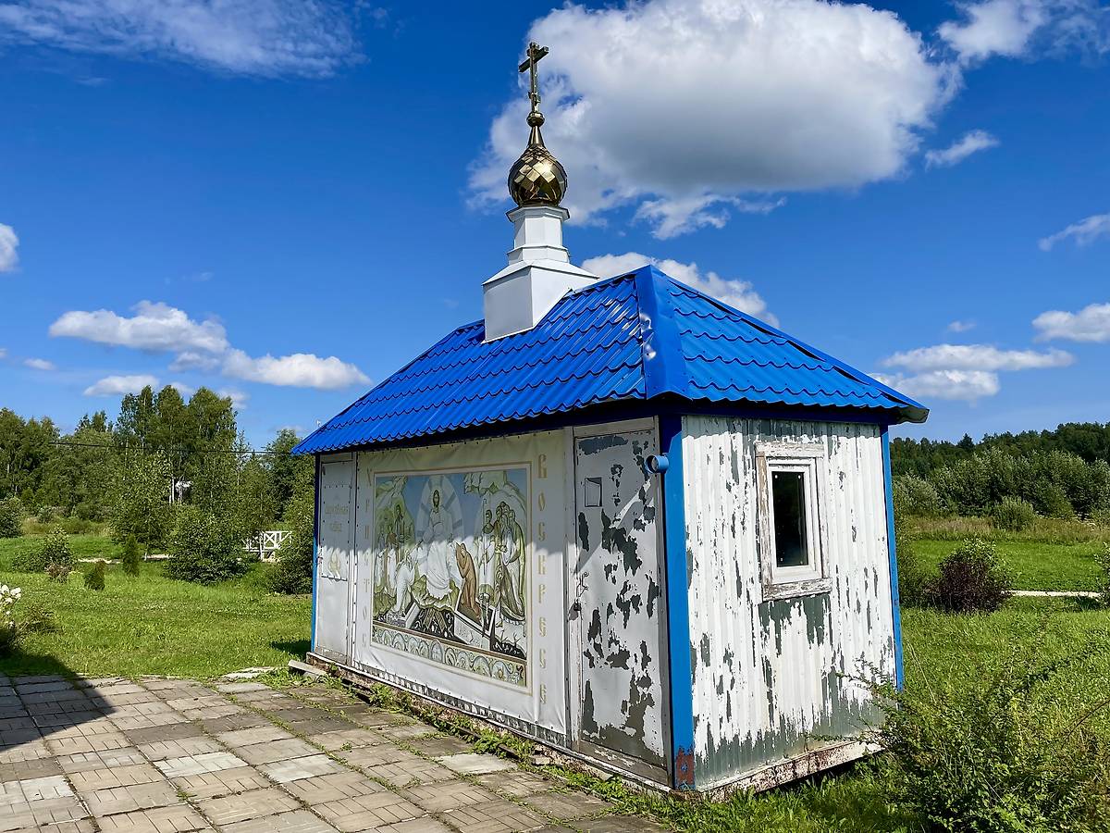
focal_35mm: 26
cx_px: 555
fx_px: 834
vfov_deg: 53.1
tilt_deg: +6.3
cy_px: 416
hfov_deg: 67.3
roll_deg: -0.1
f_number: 1.6
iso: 32
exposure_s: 1/6135
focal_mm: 4.2
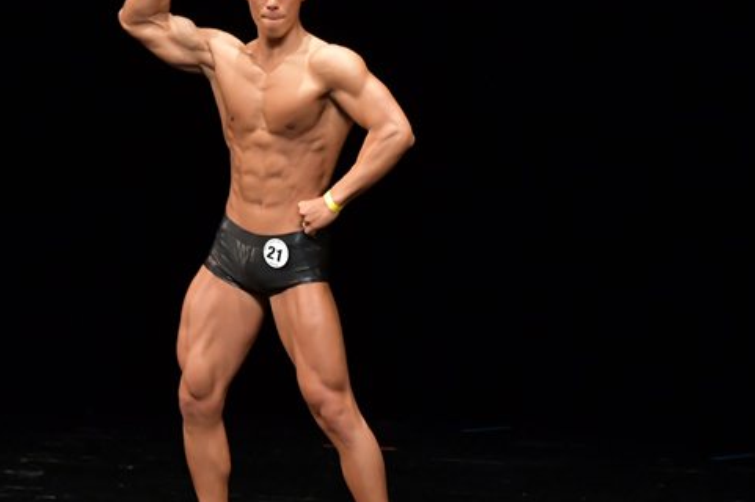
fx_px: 9116
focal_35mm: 435
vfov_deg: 3.2
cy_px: 242
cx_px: 302
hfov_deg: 4.7
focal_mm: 180
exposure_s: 1/400
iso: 4000
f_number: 5.6
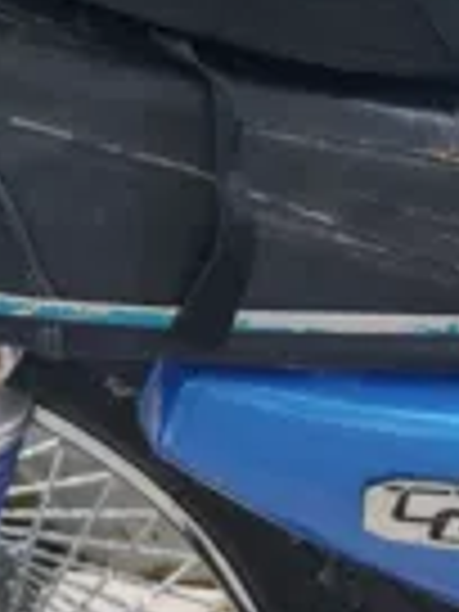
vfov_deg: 20.9
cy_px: -189
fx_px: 1503
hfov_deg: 17.4
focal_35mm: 85
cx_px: 207
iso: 50
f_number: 1.8
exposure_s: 1/103
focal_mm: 4.22
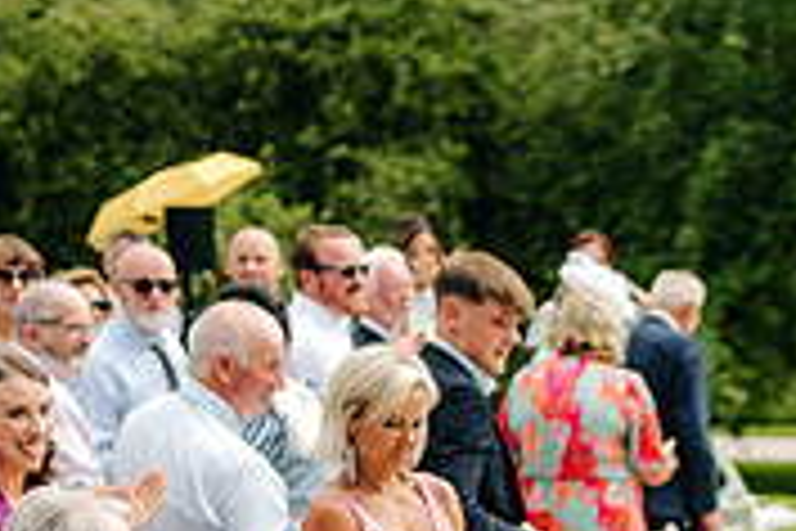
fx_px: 2896
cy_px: 889
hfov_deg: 15.0
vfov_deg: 10.0
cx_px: 1012
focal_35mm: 131
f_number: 1.4
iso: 100
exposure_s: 1/3200
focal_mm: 35
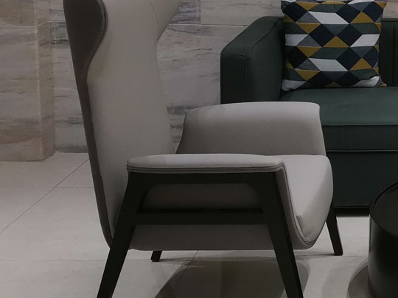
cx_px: 555
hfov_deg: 21.4
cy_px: 2
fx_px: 920
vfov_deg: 18.0
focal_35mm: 80
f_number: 1.8
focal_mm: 4.75
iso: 160
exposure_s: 1/100
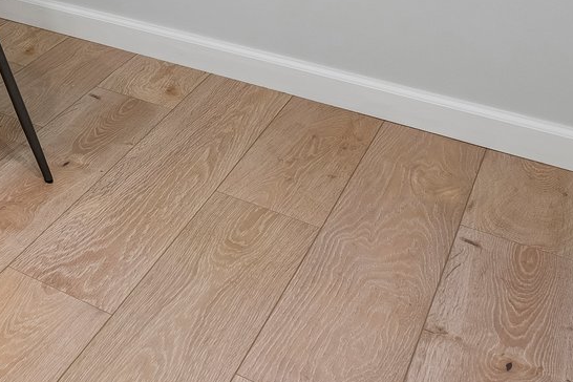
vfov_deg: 18.4
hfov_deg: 24.0
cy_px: -281
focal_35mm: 60
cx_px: -346
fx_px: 955
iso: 250
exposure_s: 1/20
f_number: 6.3
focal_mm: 16
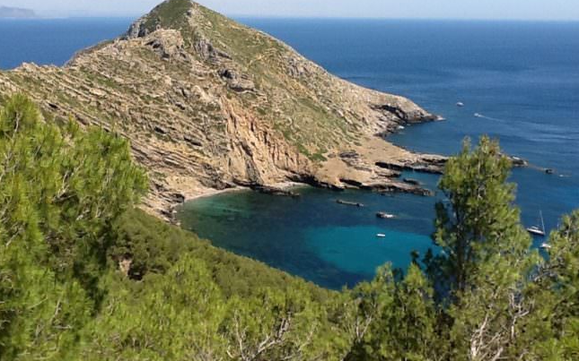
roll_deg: +0.4
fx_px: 742
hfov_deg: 42.6
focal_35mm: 47
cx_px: 289
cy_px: 150
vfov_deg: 27.4
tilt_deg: -13.0
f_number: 2.4
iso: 40
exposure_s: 1/1274
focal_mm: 2.03
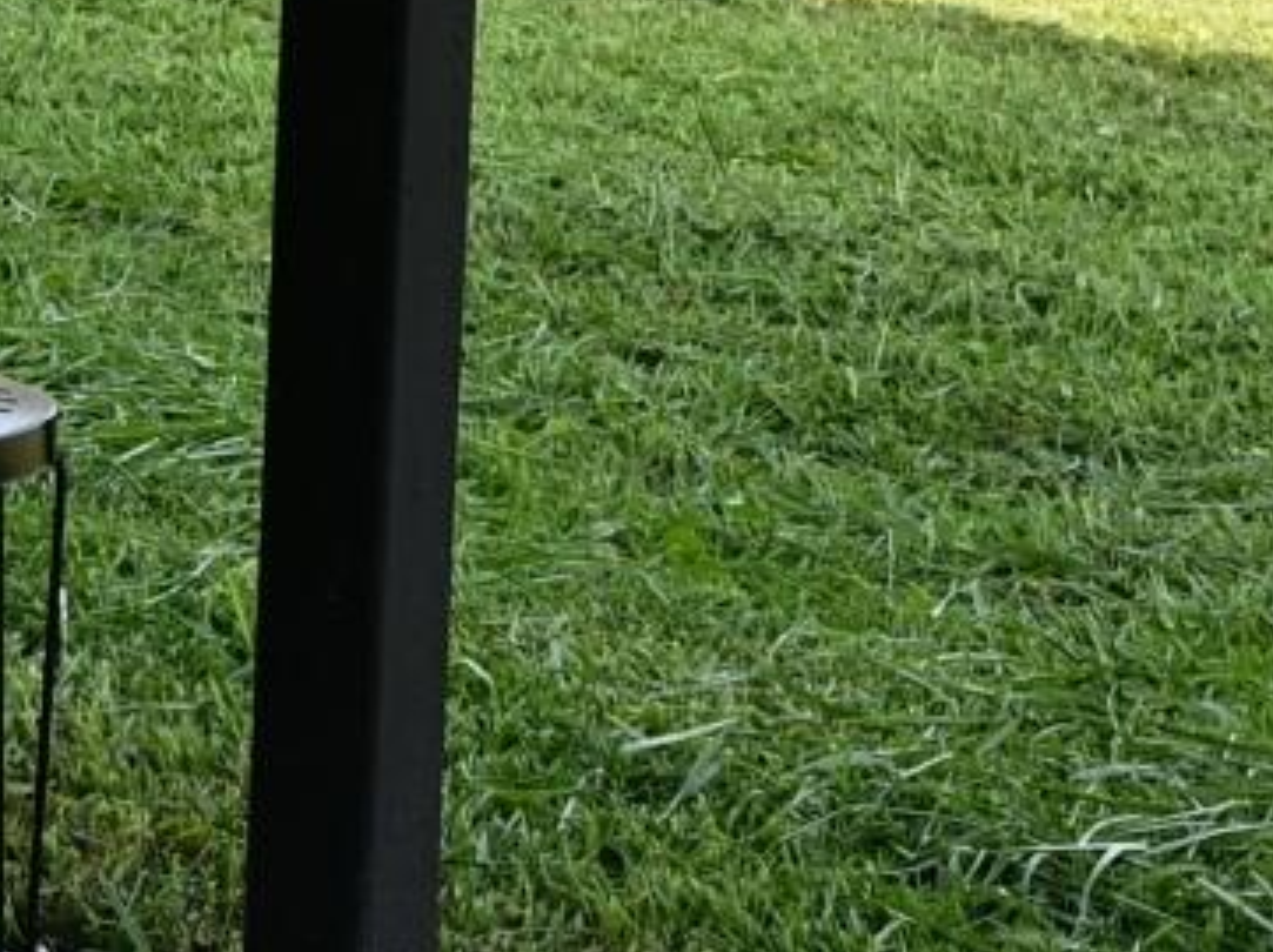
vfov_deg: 11.2
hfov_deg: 14.4
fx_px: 4556
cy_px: -702
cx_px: -871
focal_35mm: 124
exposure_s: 1/320
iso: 320
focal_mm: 15.5
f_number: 5.6
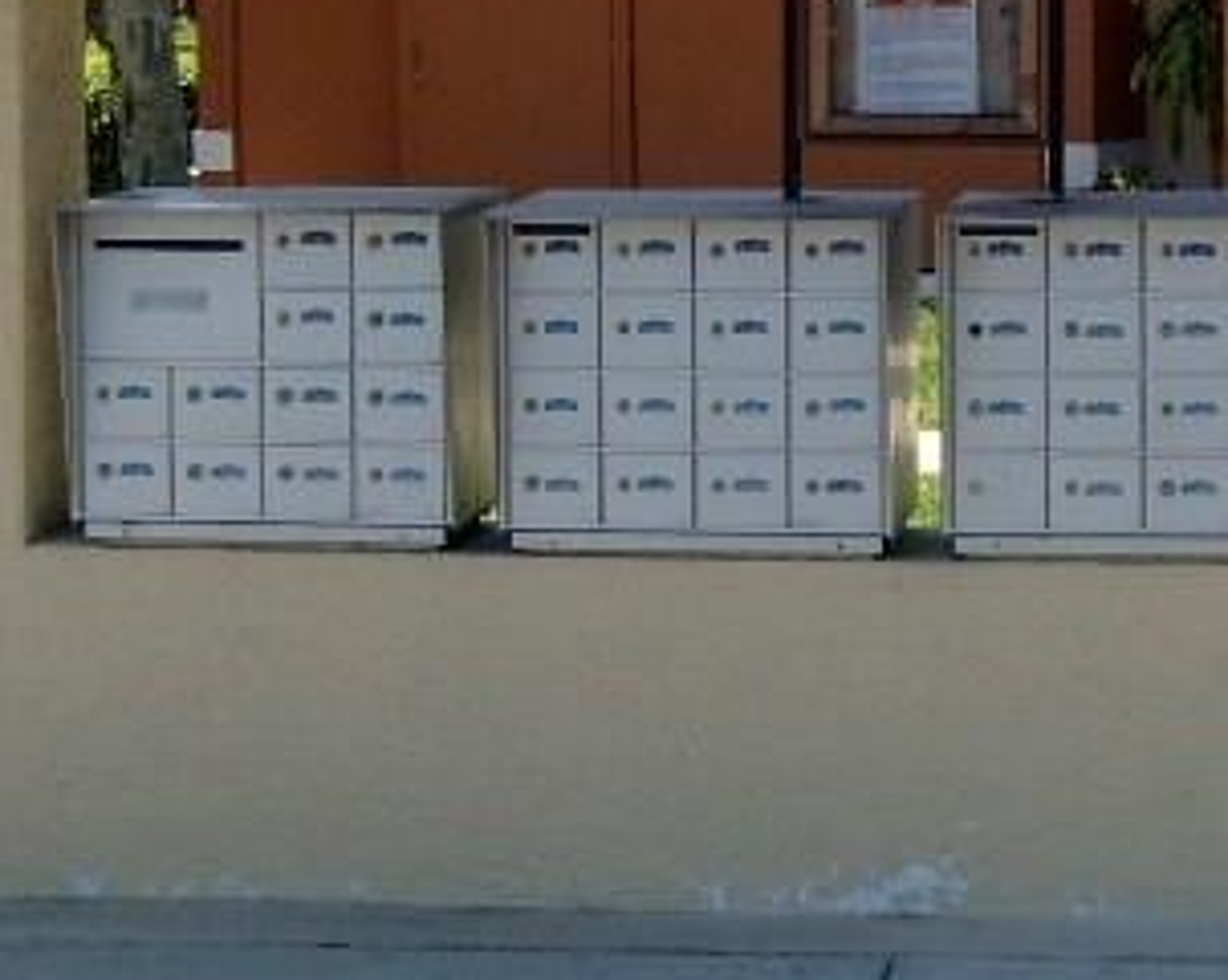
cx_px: 968
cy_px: 8
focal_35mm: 116
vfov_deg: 13.1
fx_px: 4212
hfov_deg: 16.5
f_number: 7.1
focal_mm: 5.8
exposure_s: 1/180
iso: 80
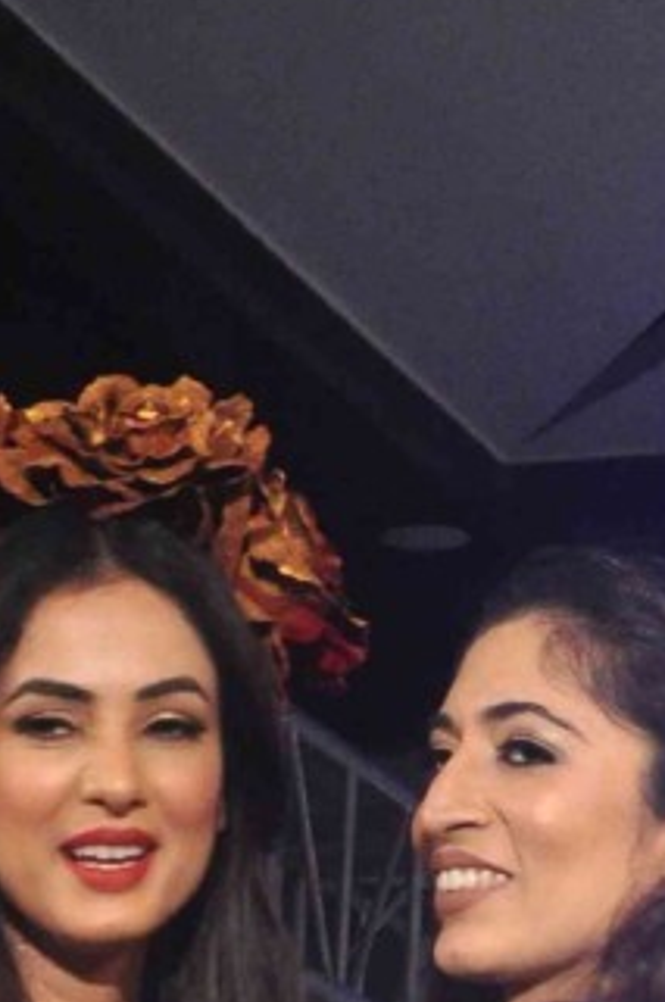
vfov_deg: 8.6
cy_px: 2104
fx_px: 6254
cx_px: 109
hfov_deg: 6.1
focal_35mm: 225
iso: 1250
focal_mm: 32
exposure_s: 1/100
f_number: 9
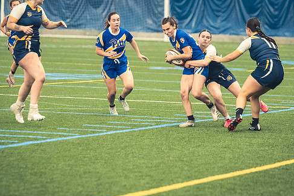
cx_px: 146
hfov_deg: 7.6
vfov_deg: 5.1
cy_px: 86
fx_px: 2205
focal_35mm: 270
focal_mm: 150
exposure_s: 1/500
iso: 12800
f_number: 2.8
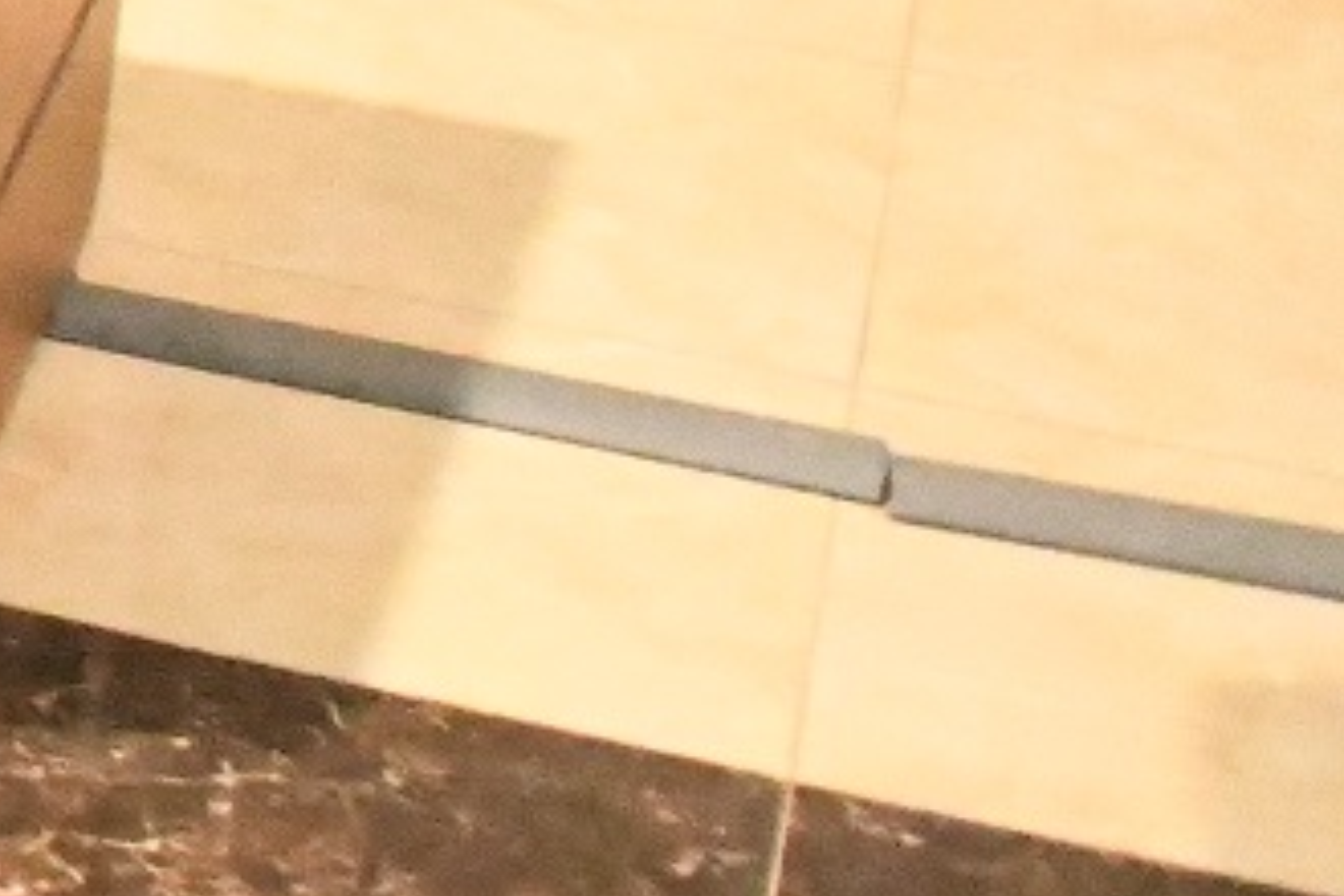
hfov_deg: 8.4
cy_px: -945
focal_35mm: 180
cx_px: -3427
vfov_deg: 7.3
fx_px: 6719
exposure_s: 1/250
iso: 22800
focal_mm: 24
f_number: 2.8
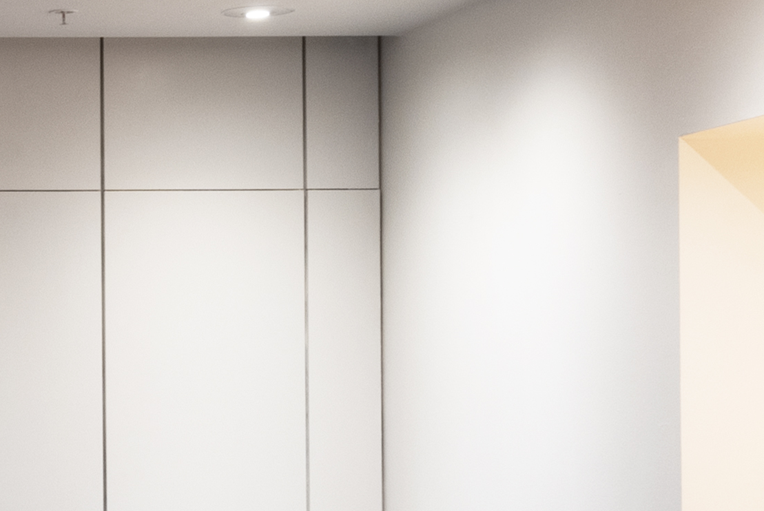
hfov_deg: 15.4
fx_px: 2528
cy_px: 465
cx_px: -503
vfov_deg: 11.5
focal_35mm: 119
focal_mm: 16
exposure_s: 2.5
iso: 100
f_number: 16
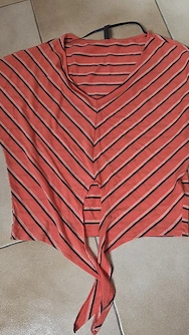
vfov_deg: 64.3
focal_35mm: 30
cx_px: 111
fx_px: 267
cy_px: 177
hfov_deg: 38.8
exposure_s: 1/101
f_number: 1.7
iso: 160
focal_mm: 6.3
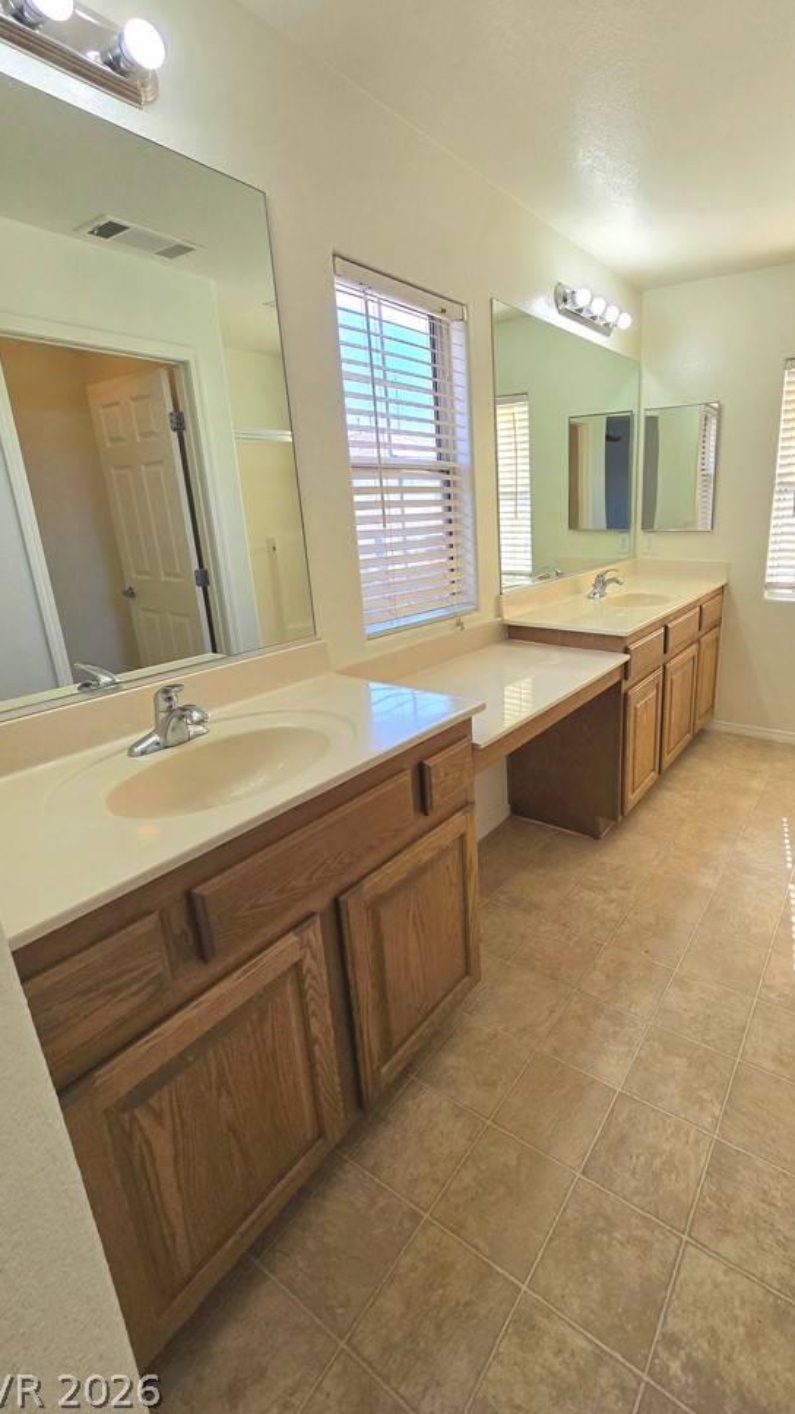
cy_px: 676
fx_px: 562
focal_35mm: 15
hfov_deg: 69.1
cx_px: 511
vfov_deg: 102.9
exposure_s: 1/357
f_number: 2.2
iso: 50
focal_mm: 2.2
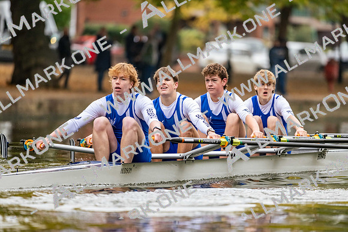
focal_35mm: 400
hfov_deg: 5.2
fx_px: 3867
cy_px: 116
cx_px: 174
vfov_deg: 3.4
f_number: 4.5
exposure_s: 1/2000
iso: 2500
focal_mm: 400
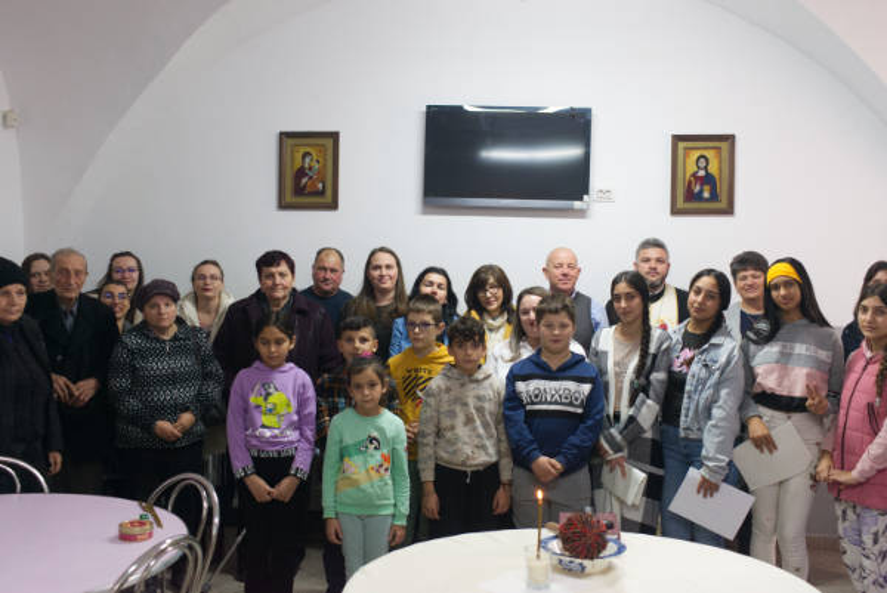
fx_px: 925
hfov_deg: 51.3
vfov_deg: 35.5
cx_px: 444
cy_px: 296
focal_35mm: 38
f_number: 4
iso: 1100
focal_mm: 25
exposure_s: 1/60
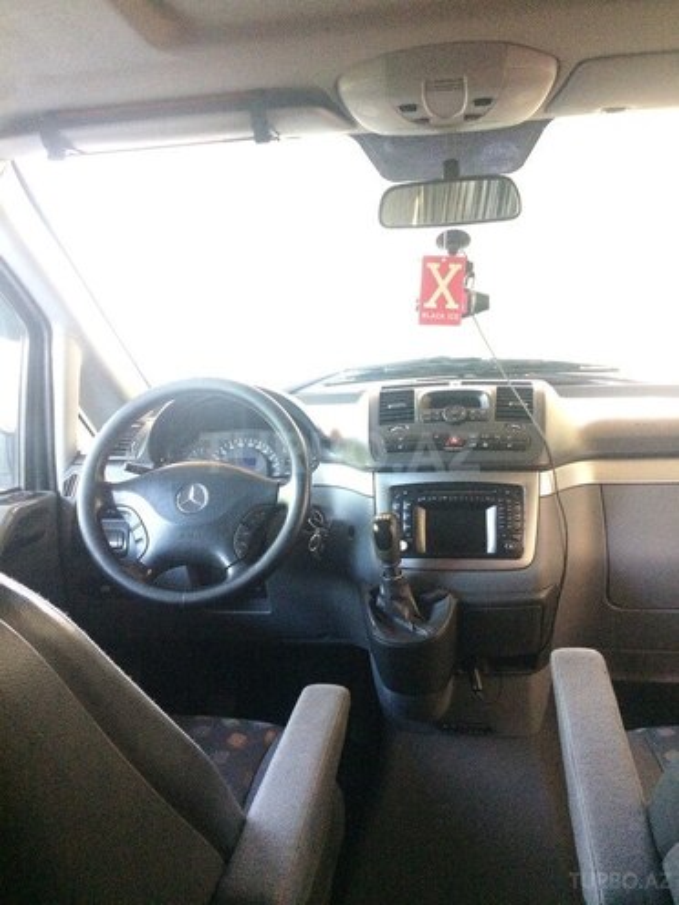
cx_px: 340
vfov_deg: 61.7
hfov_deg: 48.2
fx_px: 758
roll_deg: +2.9
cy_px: 452
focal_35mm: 29
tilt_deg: -13.2
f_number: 2.2
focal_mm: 4.15
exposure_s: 1/25
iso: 320
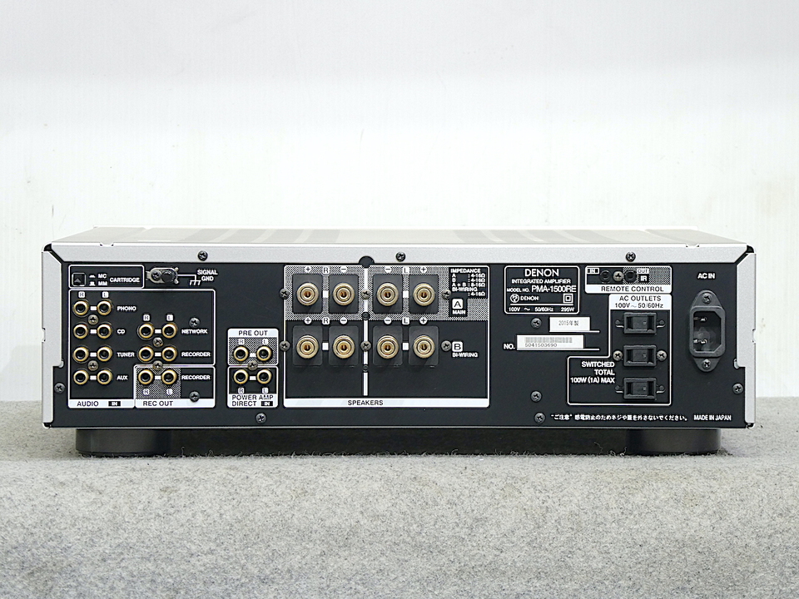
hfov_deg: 14.6
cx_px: 400
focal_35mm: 135
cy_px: 300
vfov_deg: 11.0
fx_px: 3116
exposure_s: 1/5
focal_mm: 24.2
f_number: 5.3
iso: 200
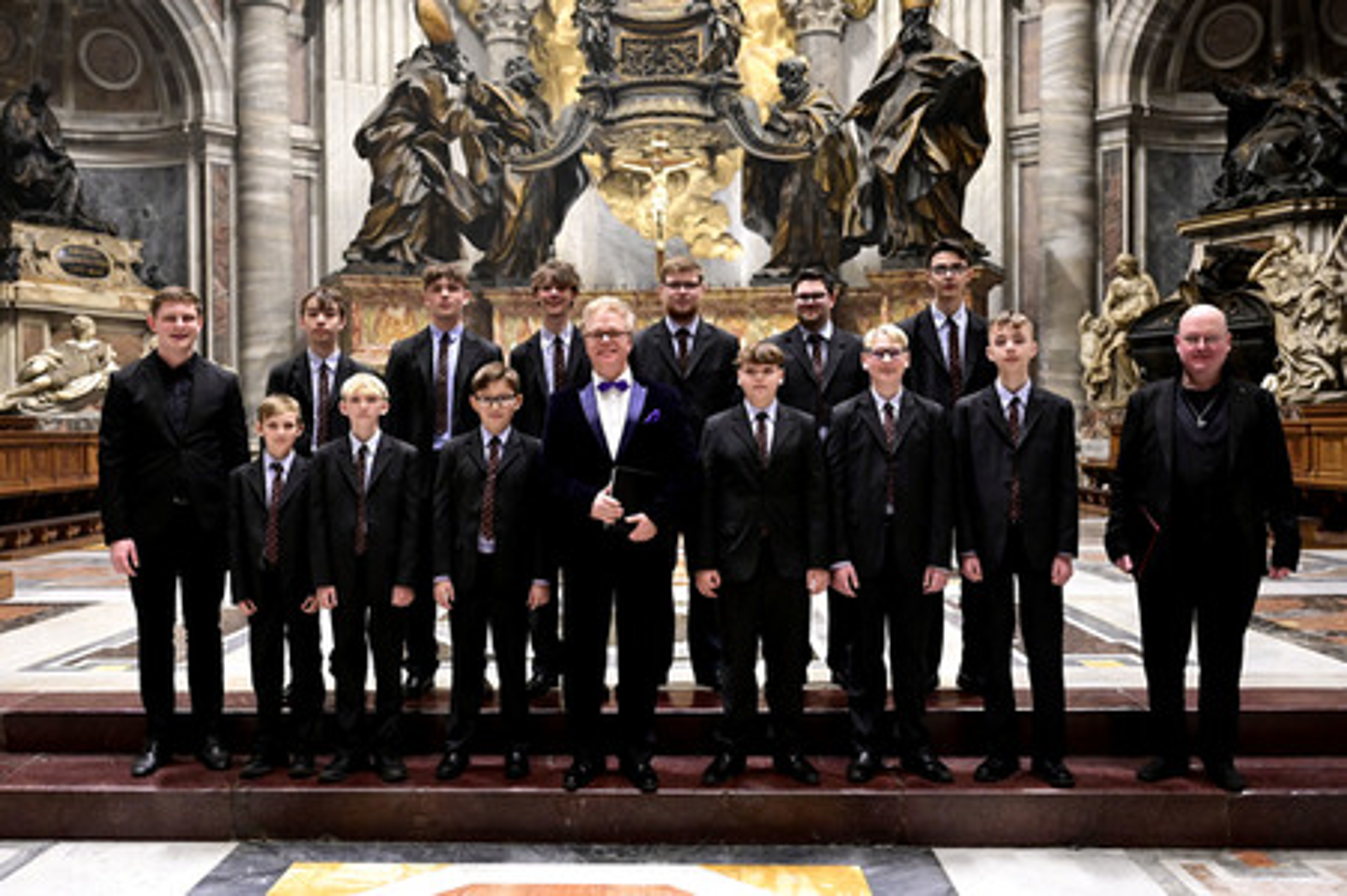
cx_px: 674
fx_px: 1178
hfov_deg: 59.5
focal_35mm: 32
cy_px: 448
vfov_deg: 41.7
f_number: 3.2
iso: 5000
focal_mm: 31.5
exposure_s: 1/200
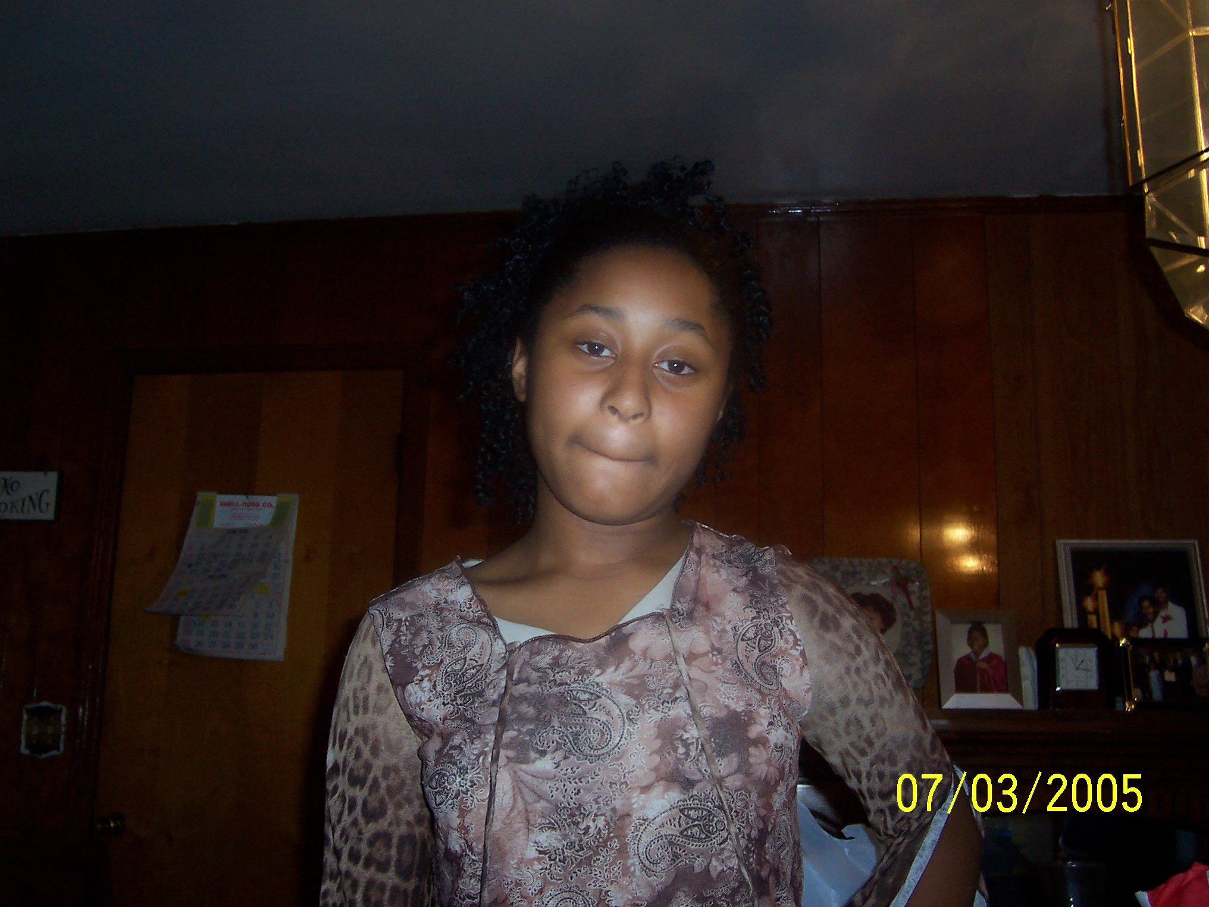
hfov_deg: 50.1
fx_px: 1292
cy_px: 454
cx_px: 604
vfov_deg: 38.7
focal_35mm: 37
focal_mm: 5.6
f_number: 2.8
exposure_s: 1/60
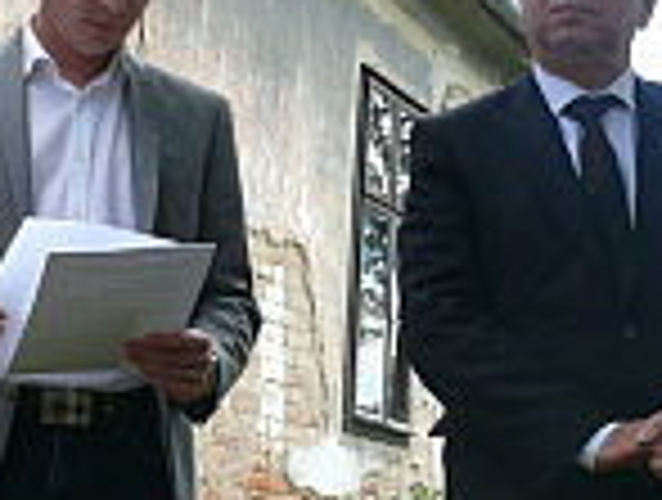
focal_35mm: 107
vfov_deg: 13.9
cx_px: 437
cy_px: 306
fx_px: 2051
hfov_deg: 18.3
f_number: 4
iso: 100
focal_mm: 7.4
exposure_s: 1/250
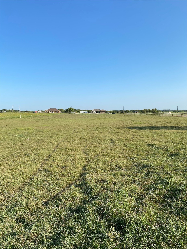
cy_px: 124
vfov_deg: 67.3
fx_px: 187
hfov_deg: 53.1
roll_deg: +1.4
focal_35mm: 26
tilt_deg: -3.7
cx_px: 94
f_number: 1.8
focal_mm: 4.25
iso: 32
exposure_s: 1/2463
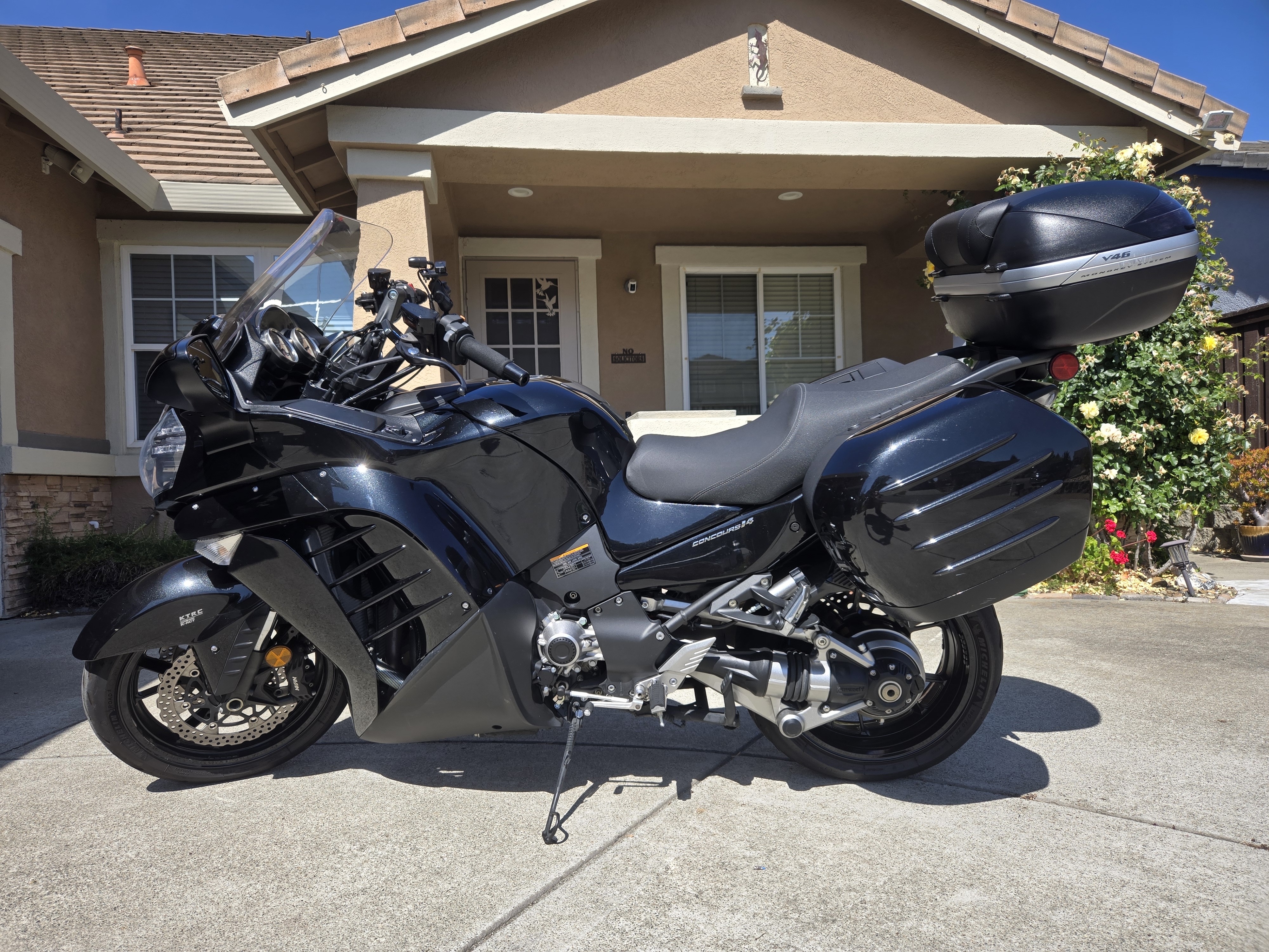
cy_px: 476
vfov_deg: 58.9
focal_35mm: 23
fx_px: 843
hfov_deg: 73.9
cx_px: 634
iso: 25
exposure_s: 1/1154
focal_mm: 5.4
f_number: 1.8
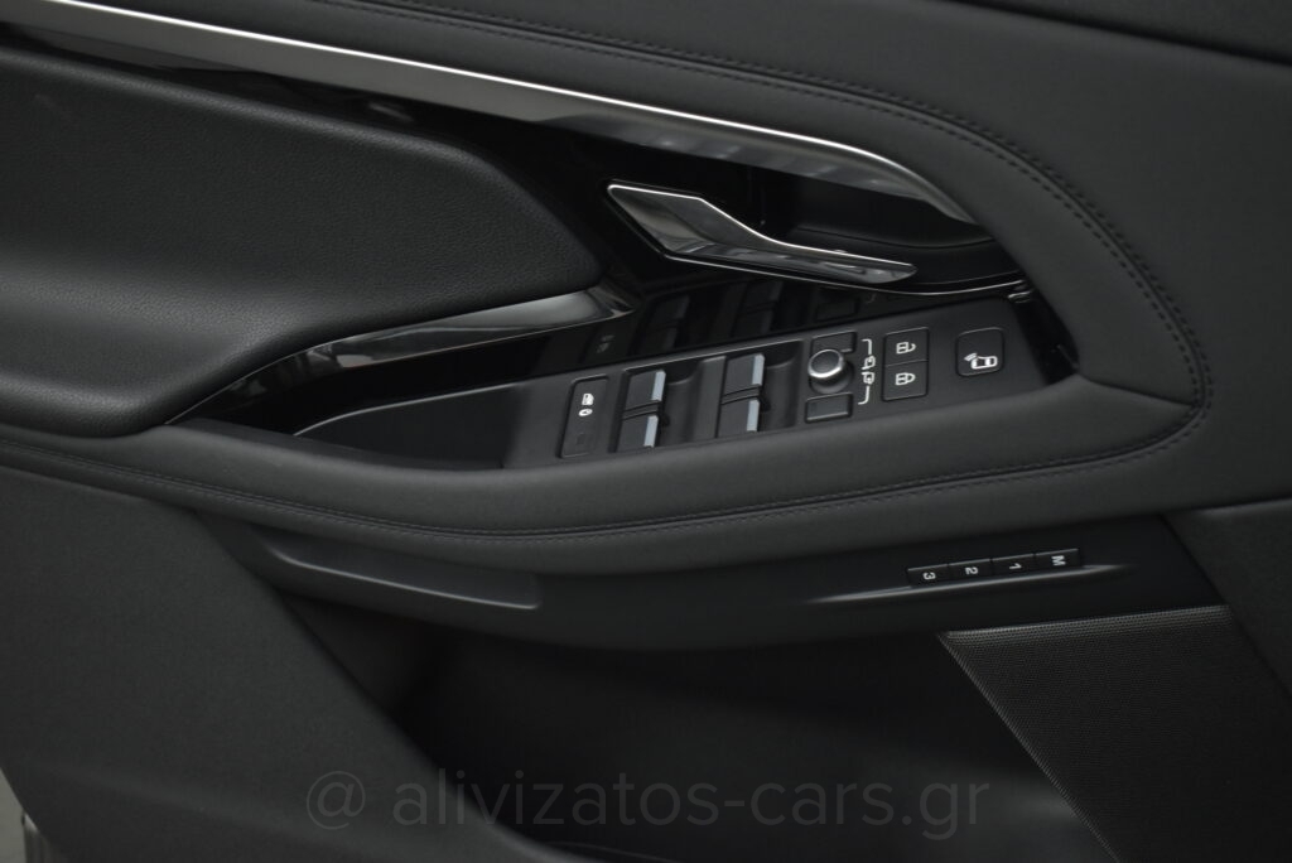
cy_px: 432
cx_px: 646
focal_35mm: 44
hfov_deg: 44.9
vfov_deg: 30.9
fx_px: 1562
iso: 1600
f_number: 4.2
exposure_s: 1/100
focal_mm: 29
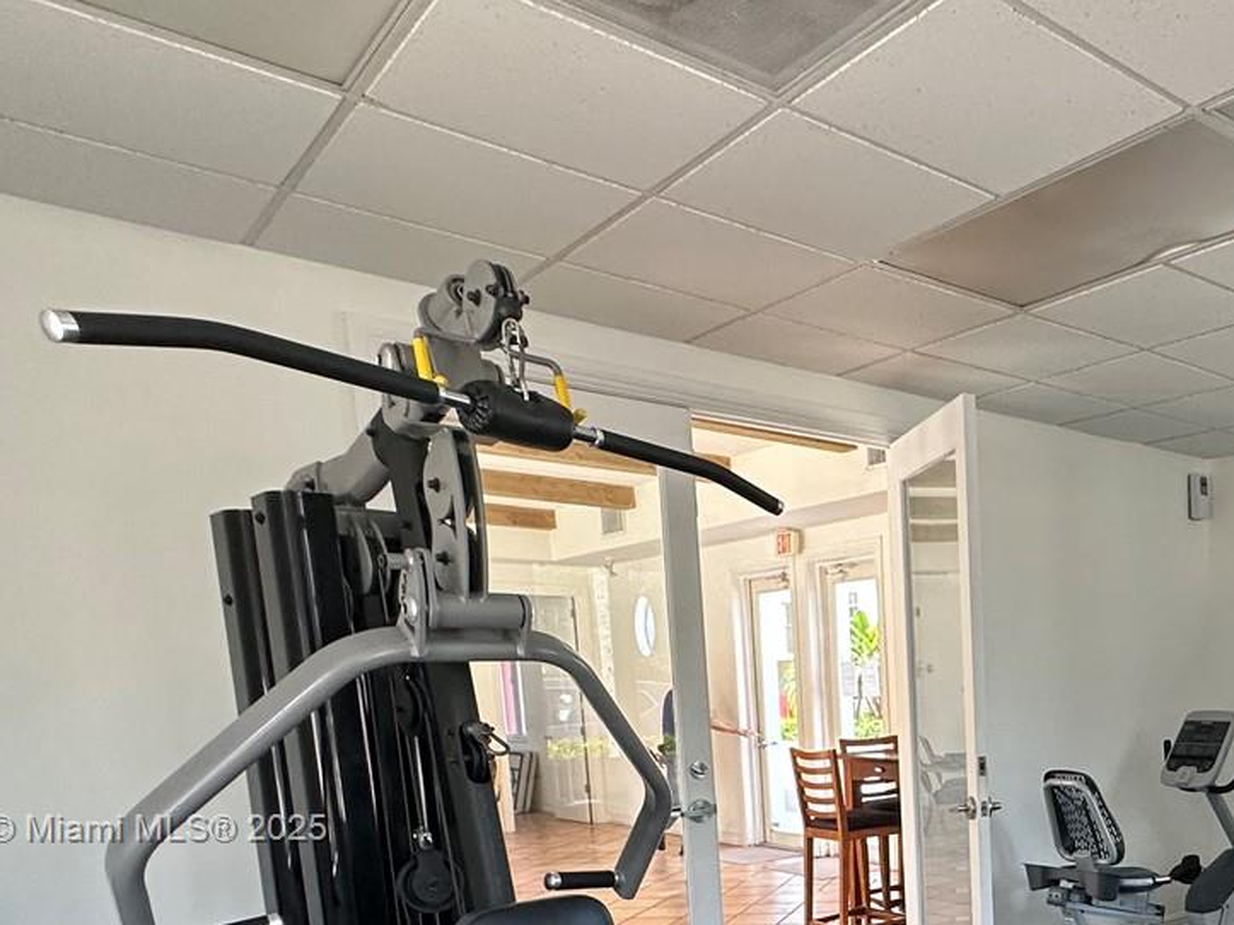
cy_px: 831
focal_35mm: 31
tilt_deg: -6.7
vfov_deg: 41.8
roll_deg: +0.8
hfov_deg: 50.6
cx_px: 1147
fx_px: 1105
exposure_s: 1/99
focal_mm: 2.22
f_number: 2.2
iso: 160
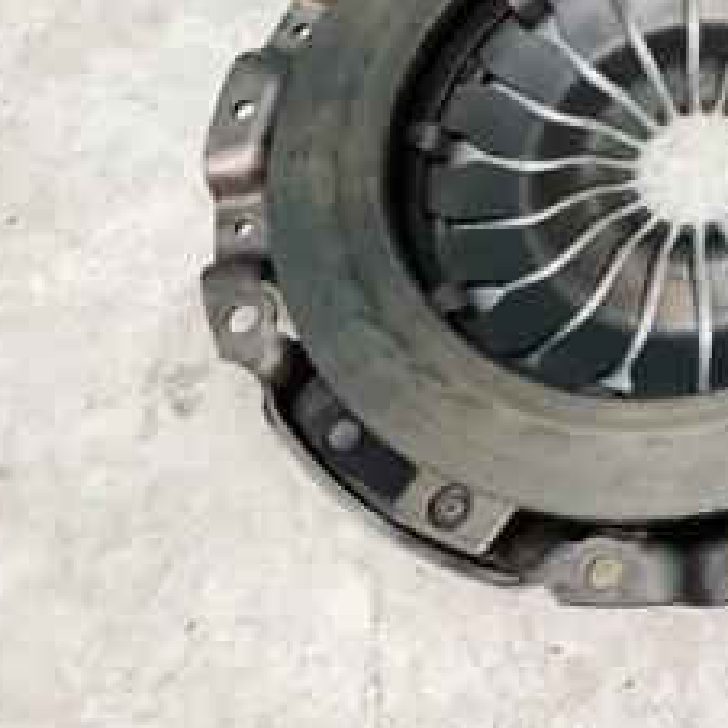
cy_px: 74
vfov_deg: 25.7
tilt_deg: -61.0
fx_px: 1547
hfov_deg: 22.8
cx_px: 1008
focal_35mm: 65
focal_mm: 4.2
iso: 100
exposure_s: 1/100
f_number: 1.6
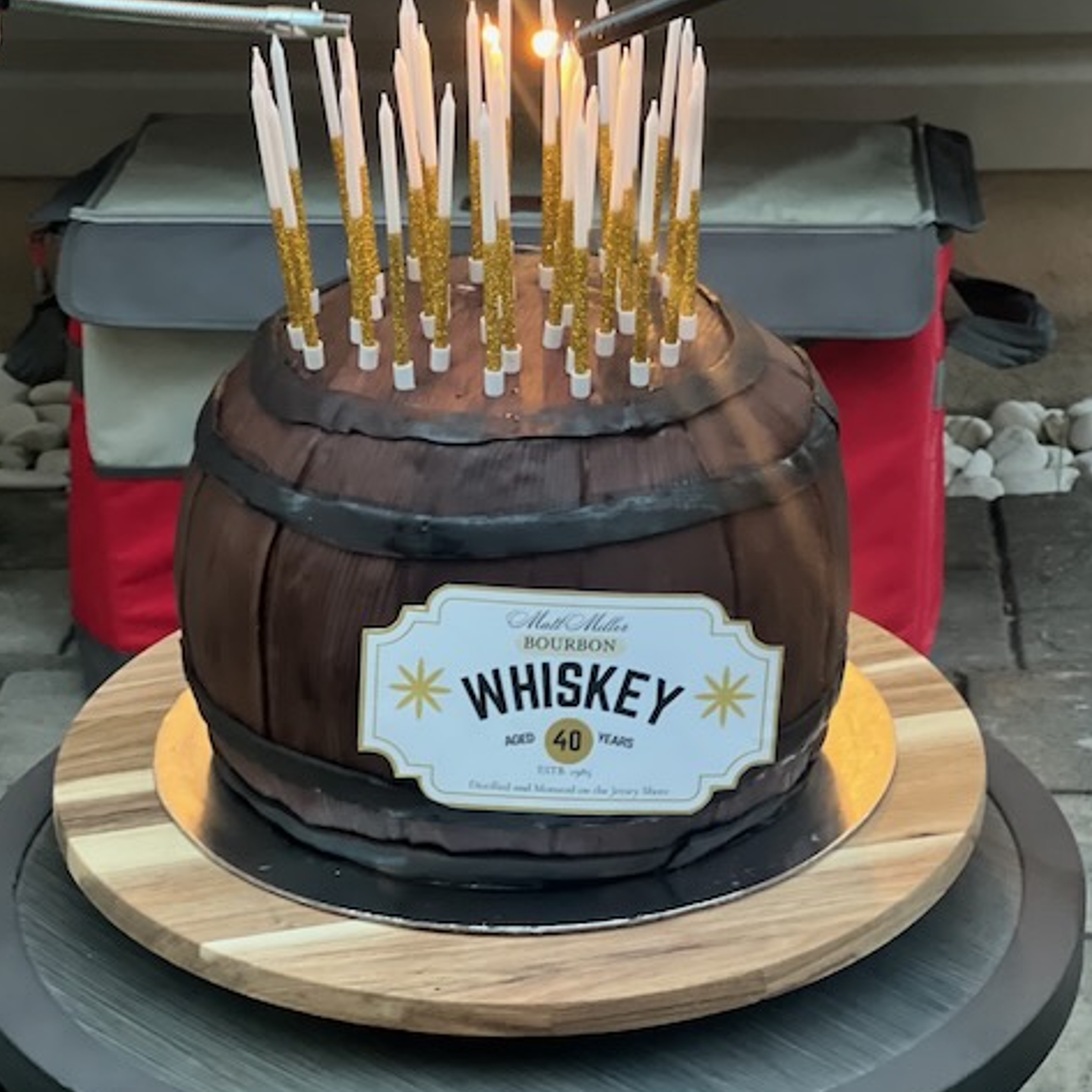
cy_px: 496
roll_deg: +0.8
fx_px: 3284
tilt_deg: -20.4
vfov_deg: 18.9
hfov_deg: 18.9
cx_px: 543
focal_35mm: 92
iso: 500
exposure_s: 1/15
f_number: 2.8
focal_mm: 9
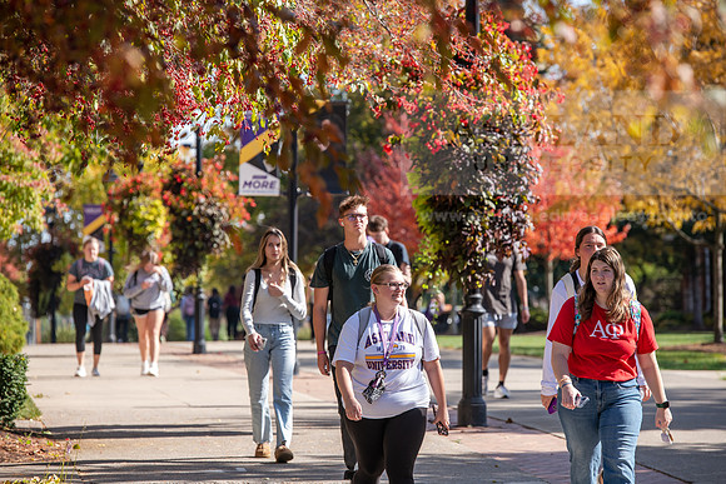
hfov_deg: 11.4
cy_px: 242
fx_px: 3631
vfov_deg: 7.6
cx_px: 363
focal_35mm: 180
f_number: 5.6
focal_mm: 180
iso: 160
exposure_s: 1/250
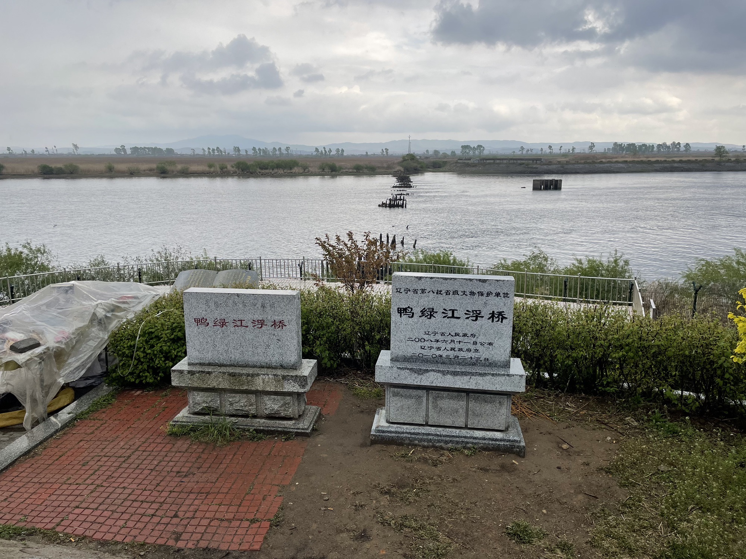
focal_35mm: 26
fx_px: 560
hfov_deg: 67.3
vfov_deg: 53.1
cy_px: 280
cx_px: 373
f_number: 1.6
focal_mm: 4.2
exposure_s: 1/1182
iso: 32
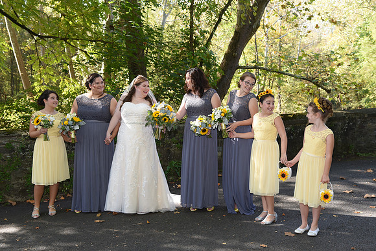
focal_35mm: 46
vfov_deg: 29.3
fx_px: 481
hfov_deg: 42.7
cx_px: 188
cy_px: 126
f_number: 5.6
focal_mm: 46
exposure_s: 1/200
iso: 640
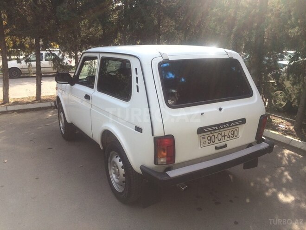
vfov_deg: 48.2
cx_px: 153
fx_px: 256
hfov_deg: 61.7
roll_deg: -0.3
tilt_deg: -16.3
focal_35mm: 29
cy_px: 115
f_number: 2.2
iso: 32
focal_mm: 4.15
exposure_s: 1/789
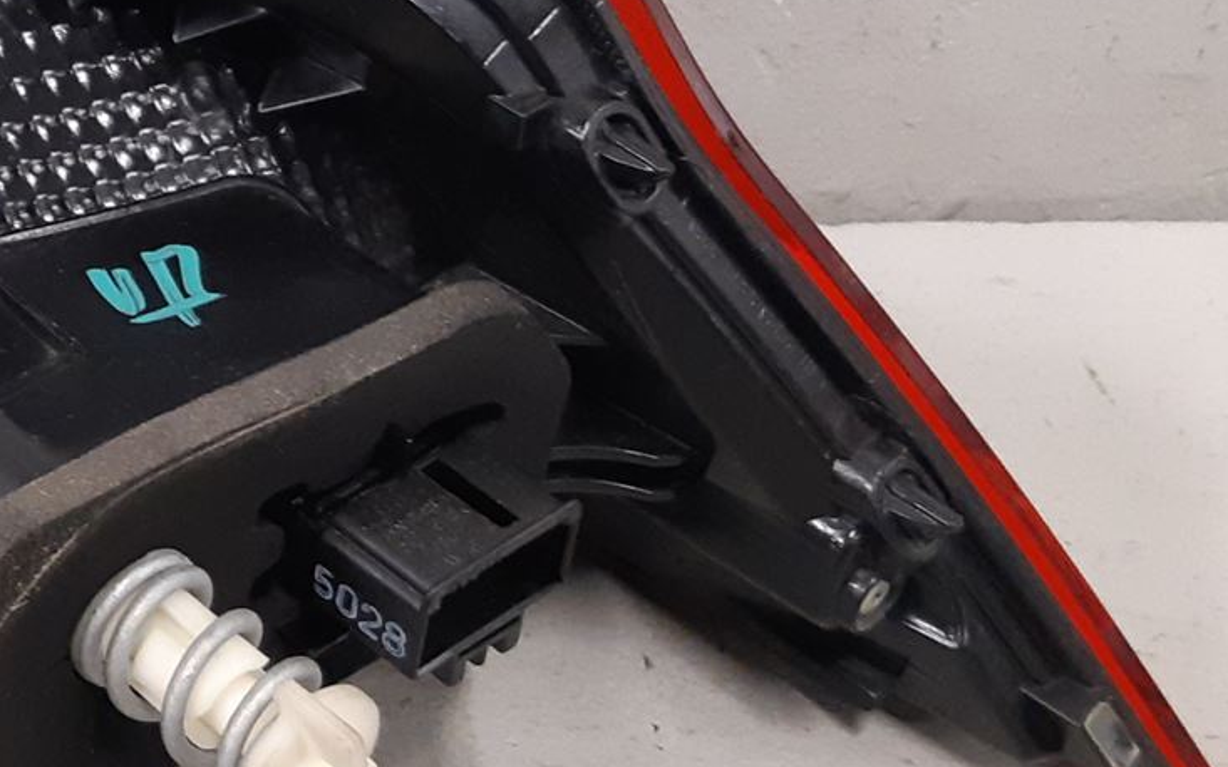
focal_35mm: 77
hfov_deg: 24.3
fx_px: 2577
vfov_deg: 16.9
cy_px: 405
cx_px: -255
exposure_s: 1/50
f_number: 1.7
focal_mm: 3.93
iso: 250
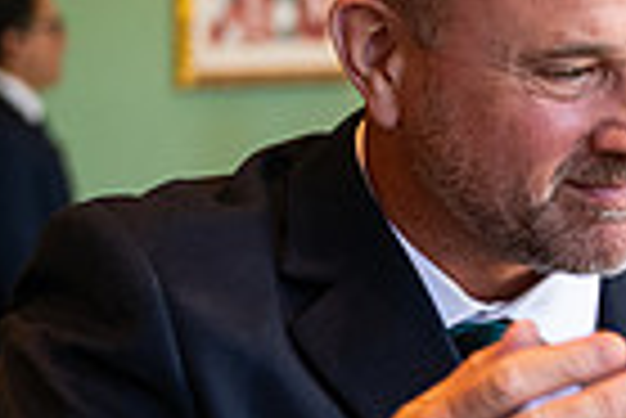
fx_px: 3777
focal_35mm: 217
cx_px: 923
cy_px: 362
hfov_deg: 9.2
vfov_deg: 6.3
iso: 800
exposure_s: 1/160
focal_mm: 52
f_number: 3.5
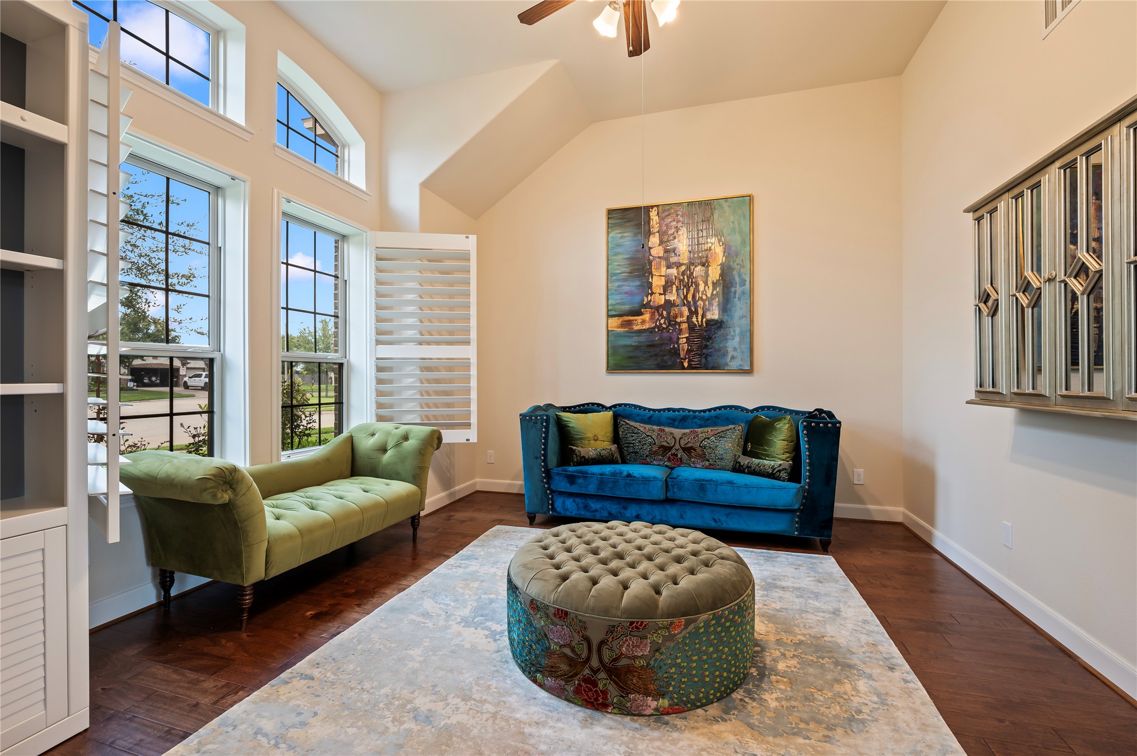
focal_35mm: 16
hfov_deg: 96.8
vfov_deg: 73.7
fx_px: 505
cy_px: 378
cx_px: 568
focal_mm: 16
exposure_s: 1/2.5
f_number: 6.3
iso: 125
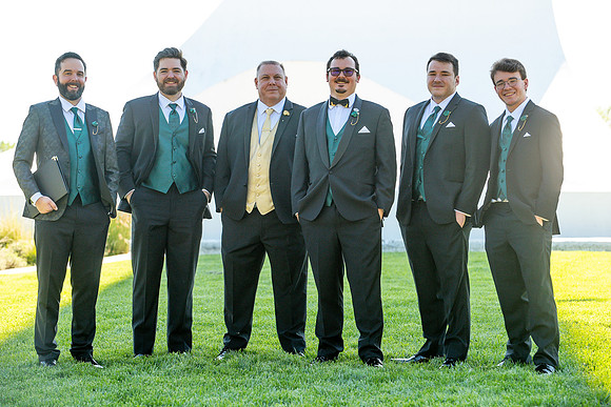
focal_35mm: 126
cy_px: 204
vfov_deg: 10.9
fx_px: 2140
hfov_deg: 16.2
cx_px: 306
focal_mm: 120
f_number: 5.6
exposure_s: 1/640
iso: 400
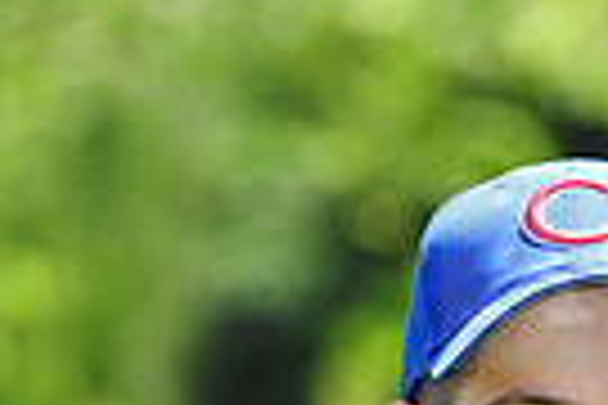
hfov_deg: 2.9
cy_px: 234
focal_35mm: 710
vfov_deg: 1.9
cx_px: 1198
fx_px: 11990
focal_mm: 165
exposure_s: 1/320
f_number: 5.6
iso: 200
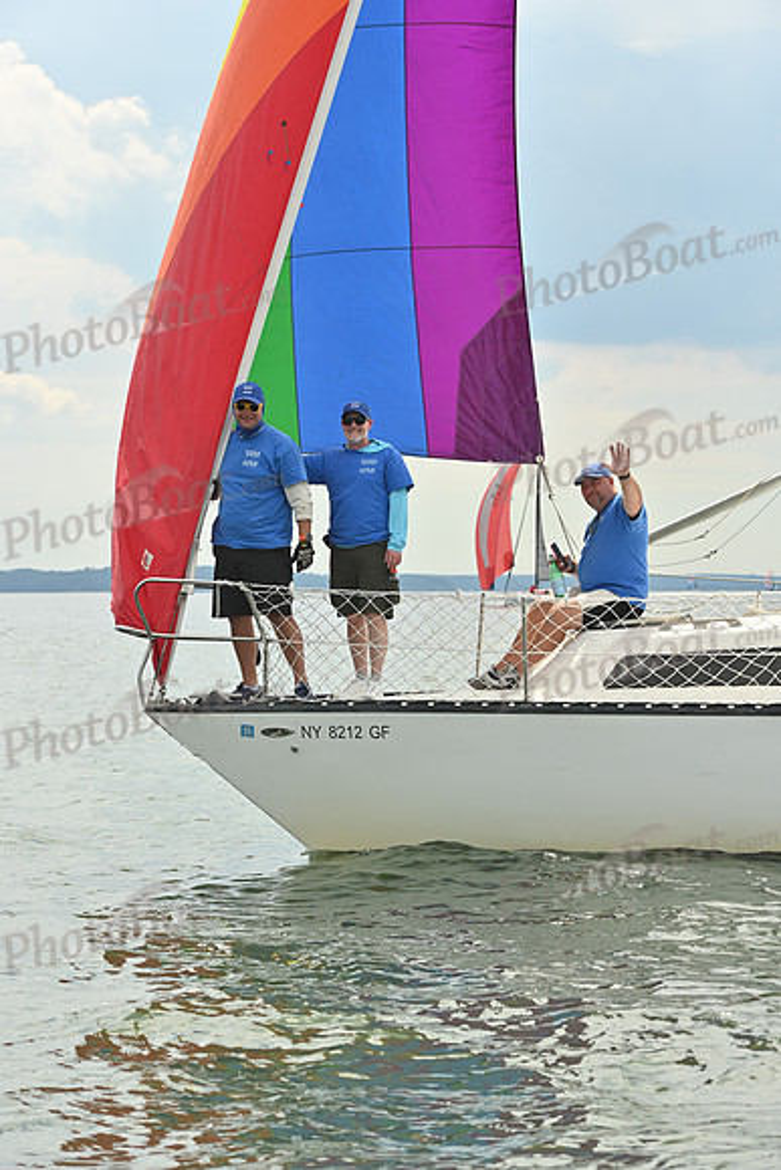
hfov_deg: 13.7
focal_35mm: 100
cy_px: 585
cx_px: 390
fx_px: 3252
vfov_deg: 20.4
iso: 320
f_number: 7.1
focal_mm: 100
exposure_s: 1/1250
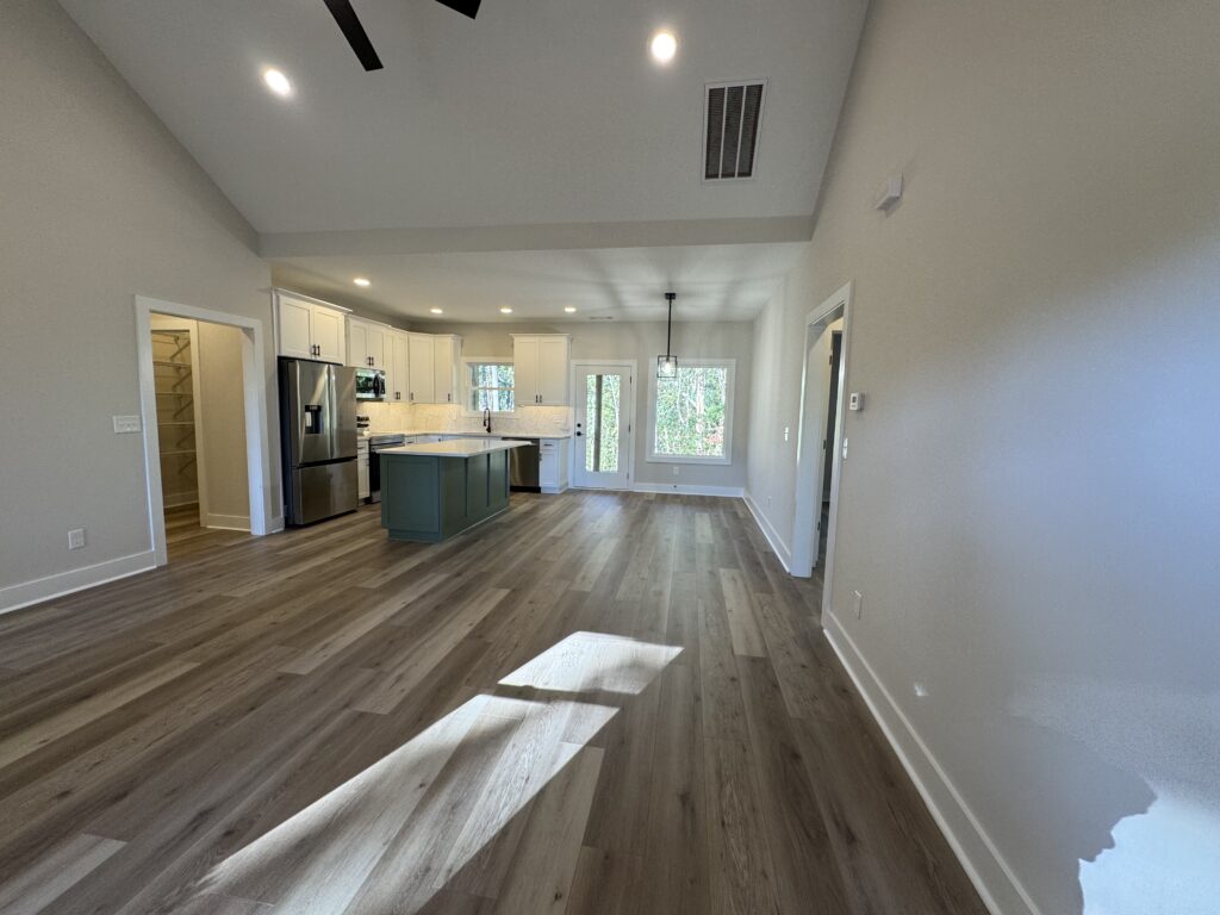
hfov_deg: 102.1
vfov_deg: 85.7
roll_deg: -1.0
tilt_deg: -5.9
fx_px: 493
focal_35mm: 14
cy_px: 458
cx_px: 610
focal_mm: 2.22
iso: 100
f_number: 2.2
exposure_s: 1/120
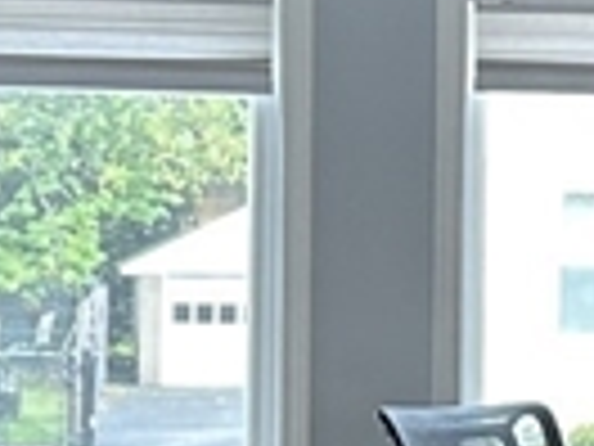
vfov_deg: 8.0
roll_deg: -0.9
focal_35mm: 186
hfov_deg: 10.5
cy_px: 252
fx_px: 3192
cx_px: 706
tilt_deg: +0.0
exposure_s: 1/120
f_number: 1.78
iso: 160
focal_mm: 6.86
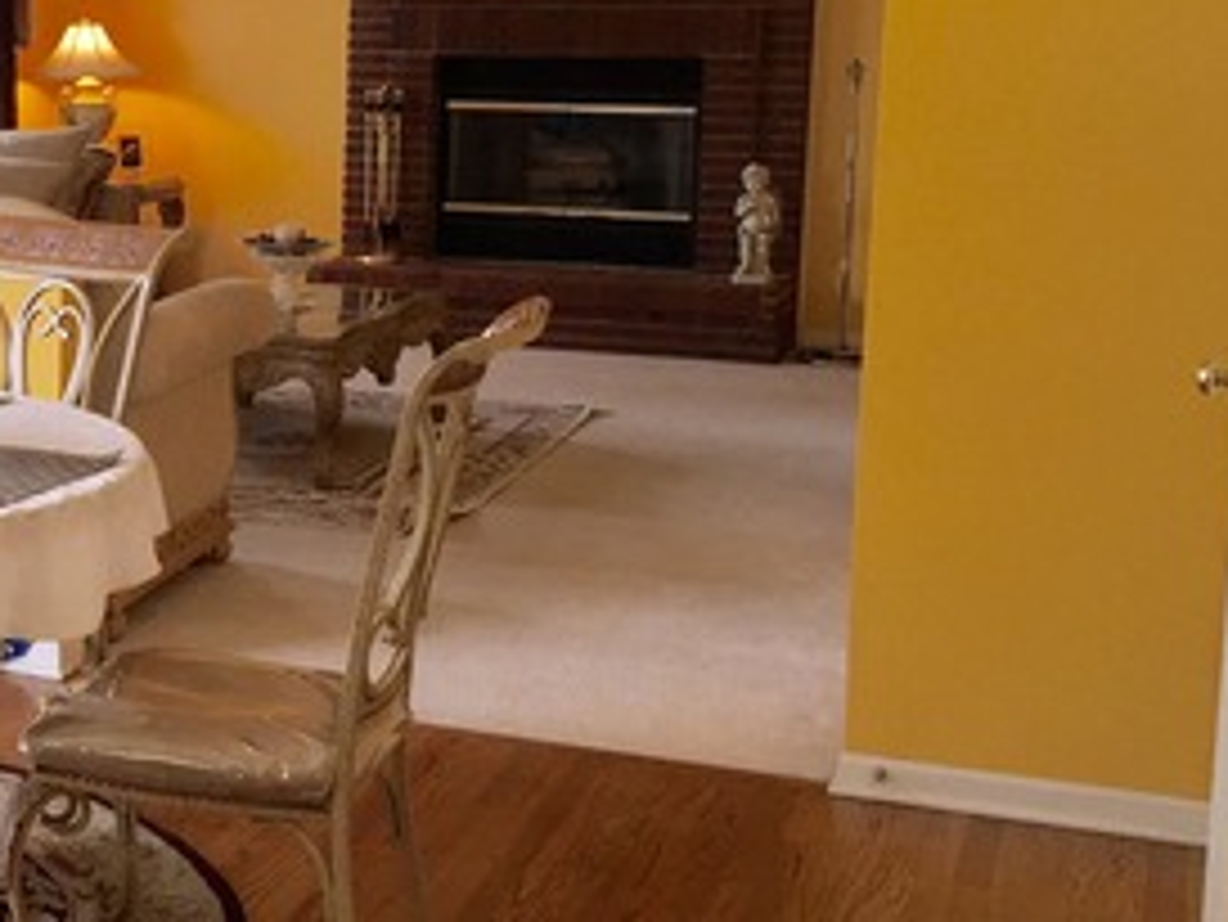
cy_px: 346
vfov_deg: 21.6
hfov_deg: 26.3
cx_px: -126
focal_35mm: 68
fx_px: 2413
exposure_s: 1/60
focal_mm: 4.15
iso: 40
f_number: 2.2
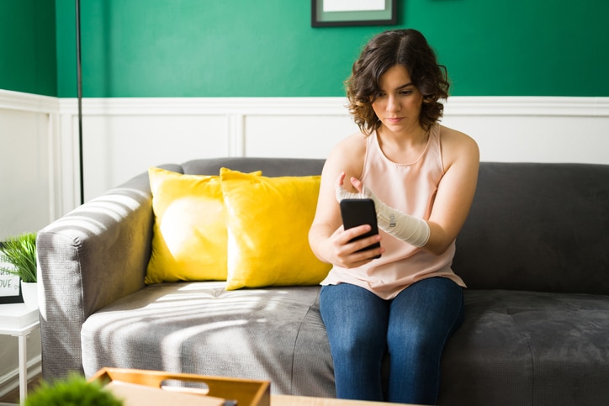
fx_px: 592
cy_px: 203
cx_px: 304
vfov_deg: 37.9
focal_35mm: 35
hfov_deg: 54.4
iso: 160
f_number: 1.8
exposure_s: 1/160
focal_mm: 35
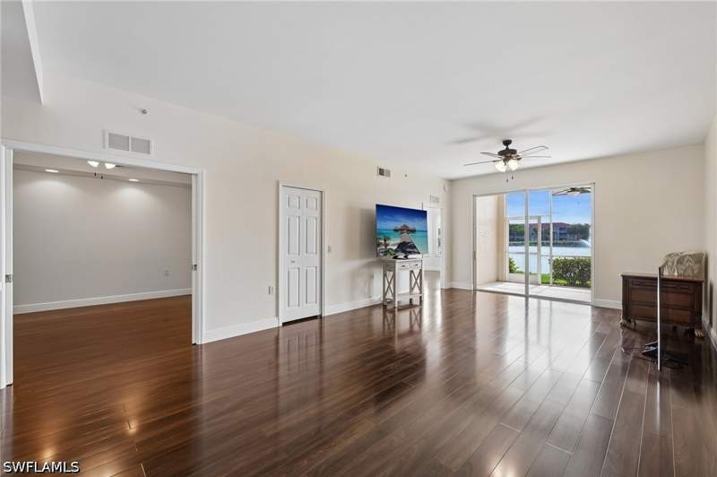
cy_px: 238
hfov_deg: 104.3
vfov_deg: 81.1
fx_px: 279
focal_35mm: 14
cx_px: 358
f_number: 8
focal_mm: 14
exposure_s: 1/40
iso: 400
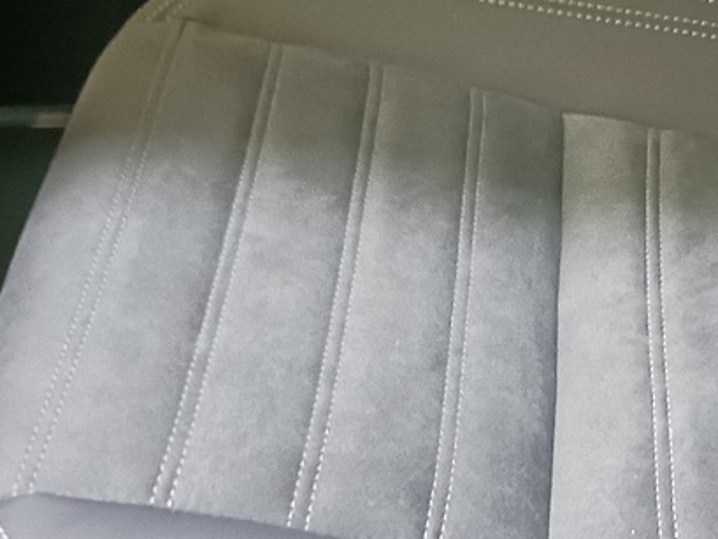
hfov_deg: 20.6
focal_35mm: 95
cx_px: 455
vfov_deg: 15.5
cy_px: 174
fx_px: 1971
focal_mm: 4
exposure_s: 1/16.7
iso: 1600
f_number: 1.8
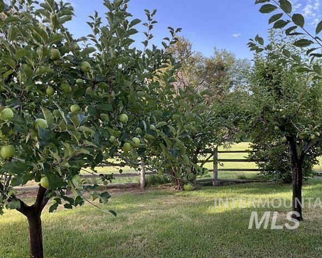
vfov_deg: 47.2
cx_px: 165
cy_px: 128
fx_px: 296
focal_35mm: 31
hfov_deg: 57.1
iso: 32
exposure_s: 1/165
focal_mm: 3
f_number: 1.8
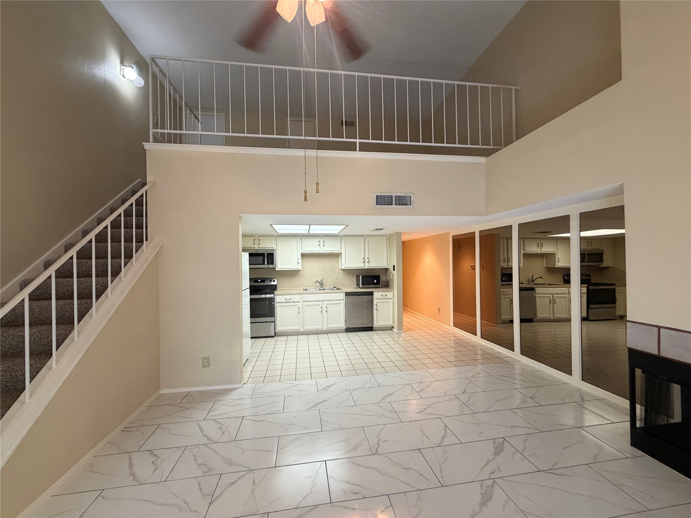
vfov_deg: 85.7
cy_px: 259
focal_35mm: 14
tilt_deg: -0.1
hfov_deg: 102.1
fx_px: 279
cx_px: 346
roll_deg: +1.6
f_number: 2.2
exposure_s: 1/60
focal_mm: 2.22
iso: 400
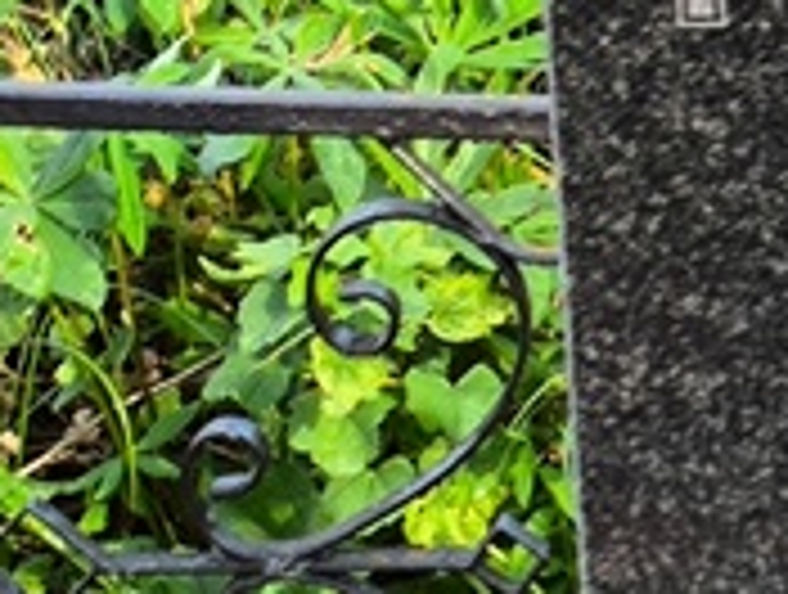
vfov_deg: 6.4
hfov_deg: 8.5
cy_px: 972
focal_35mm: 228
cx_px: 1114
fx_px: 5201
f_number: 1.7
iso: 50
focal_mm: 4.71
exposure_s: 1/238
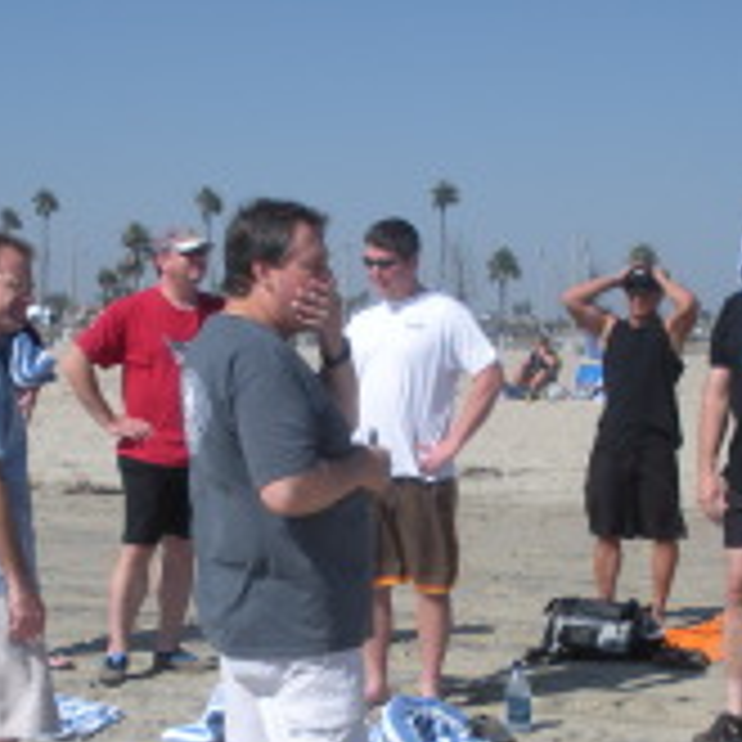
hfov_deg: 19.7
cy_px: 463
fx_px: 2134
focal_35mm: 88
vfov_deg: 19.7
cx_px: 504
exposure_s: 1/1174
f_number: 3.5
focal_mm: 6.3
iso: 64
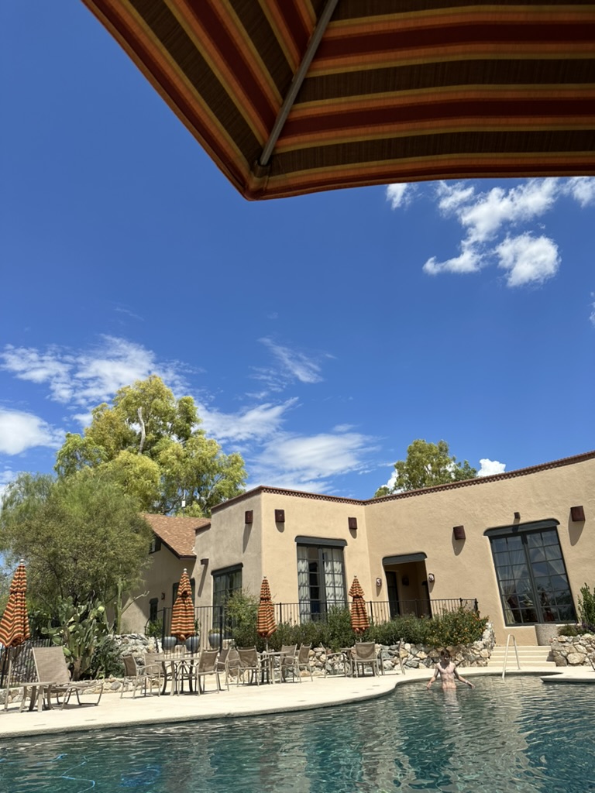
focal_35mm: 24
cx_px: 298
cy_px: 396
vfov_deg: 71.6
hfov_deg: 56.8
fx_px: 550
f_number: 1.78
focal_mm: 6.86
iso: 80
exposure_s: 1/5848
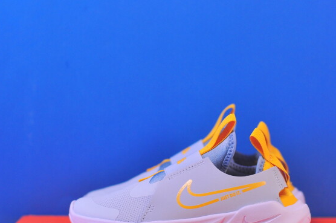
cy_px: 131
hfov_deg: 18.9
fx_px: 1007
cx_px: 186
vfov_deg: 12.6
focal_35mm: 108
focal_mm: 50
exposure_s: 1/320
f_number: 2.5
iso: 250
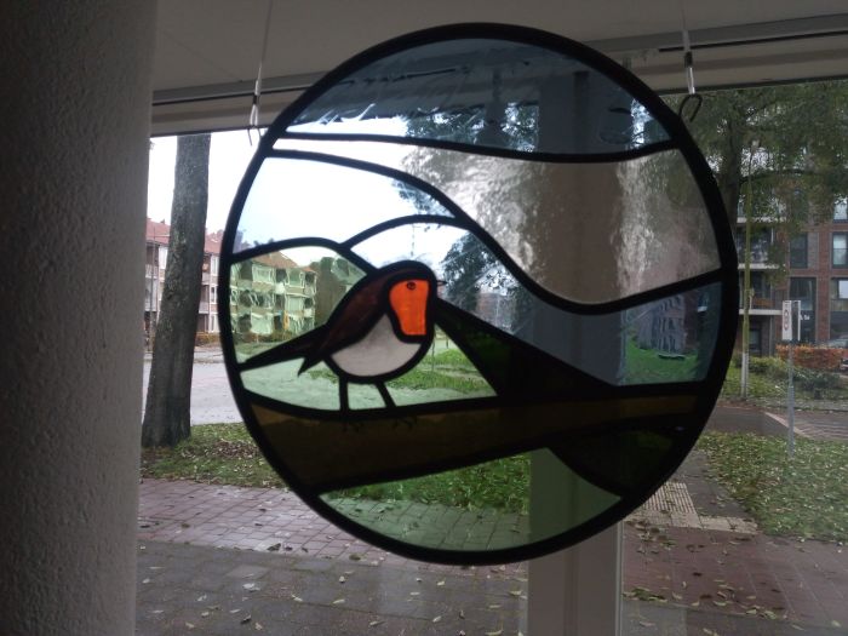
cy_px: 318
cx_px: 424
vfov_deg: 66.0
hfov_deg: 81.7
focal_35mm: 20
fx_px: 490
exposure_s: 1/100
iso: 175
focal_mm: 3.52
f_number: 2
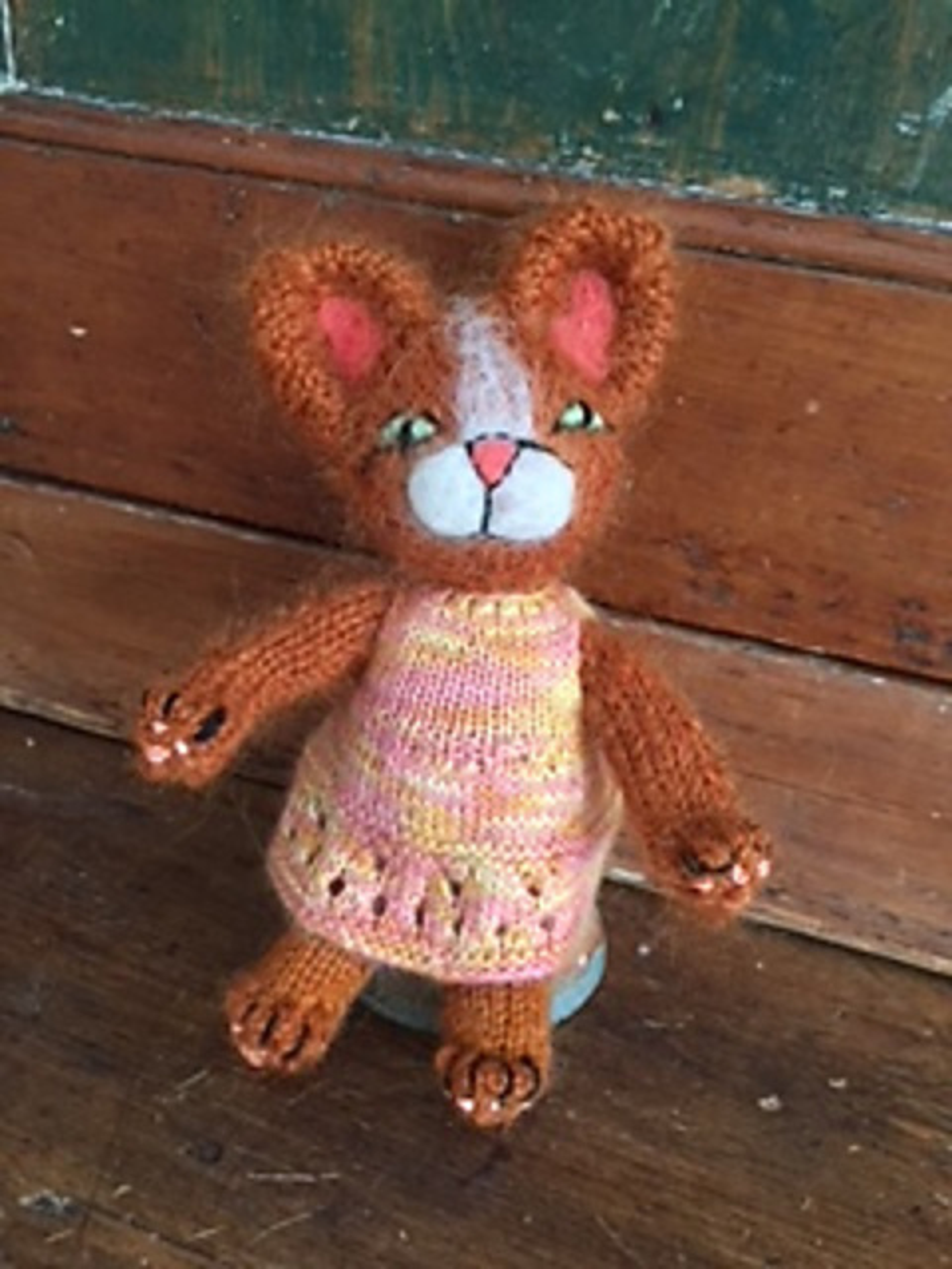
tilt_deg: -25.5
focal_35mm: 29
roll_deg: -5.8
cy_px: 634
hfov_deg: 48.2
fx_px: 1063
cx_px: 476
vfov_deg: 61.7
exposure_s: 1/30
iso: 125
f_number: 2.2
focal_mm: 4.15
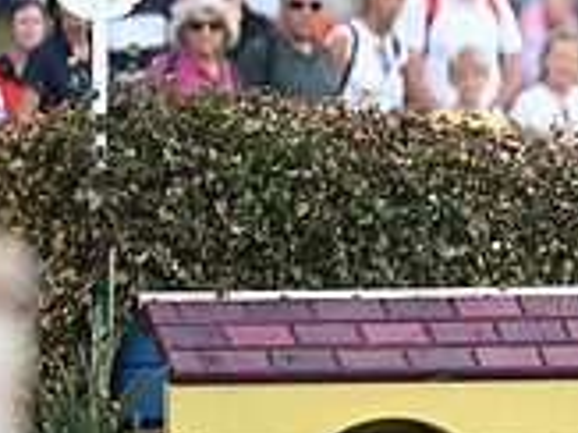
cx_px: 982
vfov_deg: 1.1
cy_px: -112
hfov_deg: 1.4
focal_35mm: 1368
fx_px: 22825
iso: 1000
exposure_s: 1/1600
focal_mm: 400
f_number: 5
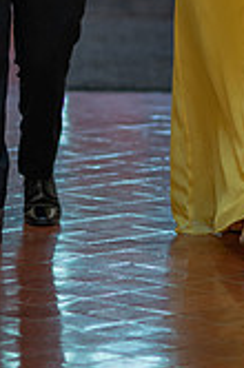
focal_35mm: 366
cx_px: 130
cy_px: -62
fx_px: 3736
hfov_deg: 3.7
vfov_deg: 5.6
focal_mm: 135
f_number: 2
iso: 1600
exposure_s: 1/250
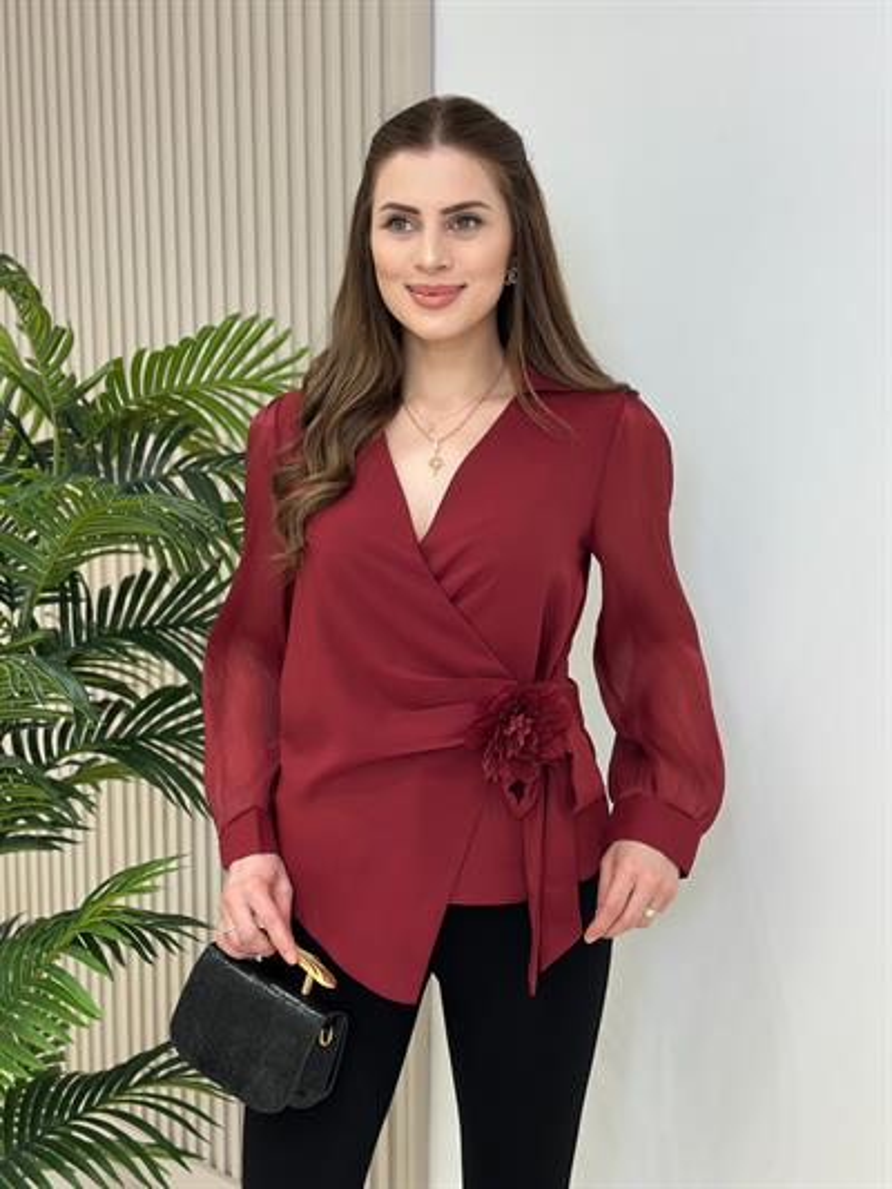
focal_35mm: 48
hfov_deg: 30.3
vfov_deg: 39.6
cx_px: 446
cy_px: 594
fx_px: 1649
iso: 64
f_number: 1.78
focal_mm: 6.86
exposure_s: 1/130
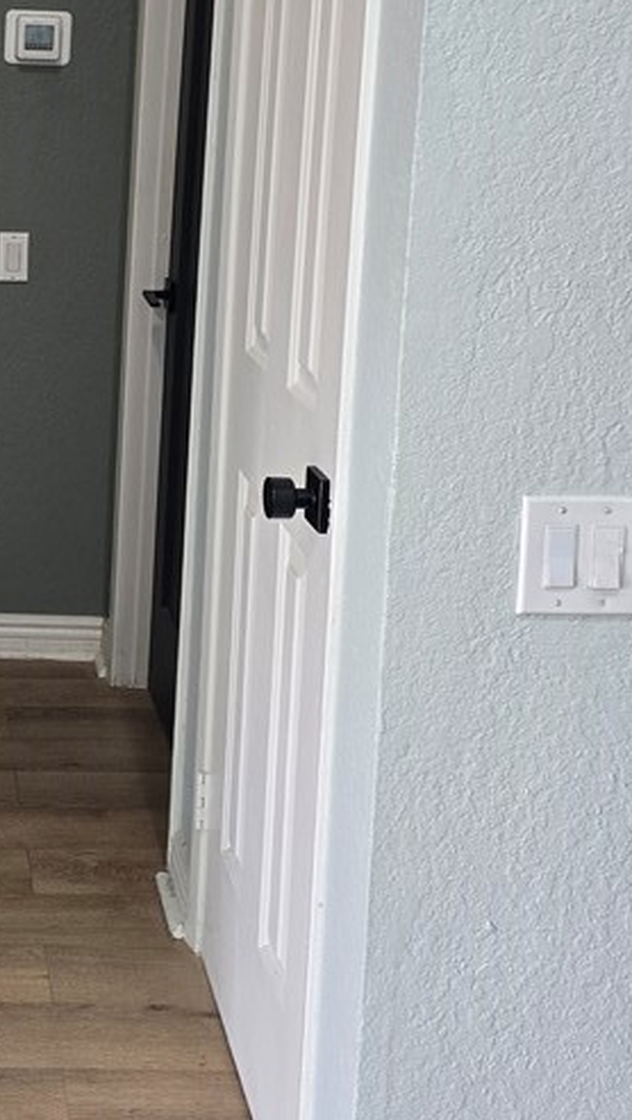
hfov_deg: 22.2
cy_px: 266
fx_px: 1546
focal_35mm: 52
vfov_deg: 38.7
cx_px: -14
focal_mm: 6.3
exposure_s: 1/120
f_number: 1.7
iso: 250
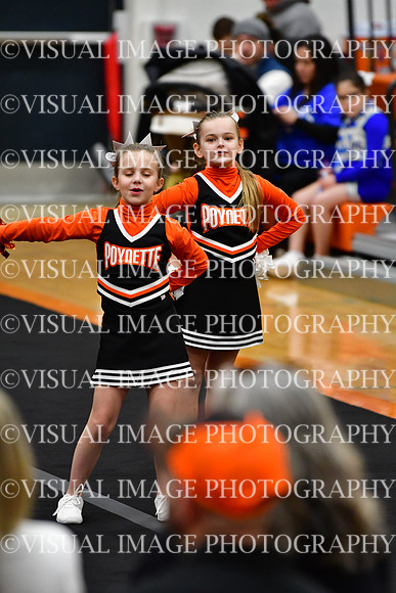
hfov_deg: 4.6
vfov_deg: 6.9
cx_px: 198
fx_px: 4947
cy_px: 296
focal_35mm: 300
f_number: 2.8
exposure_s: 1/800
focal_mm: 200
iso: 4000
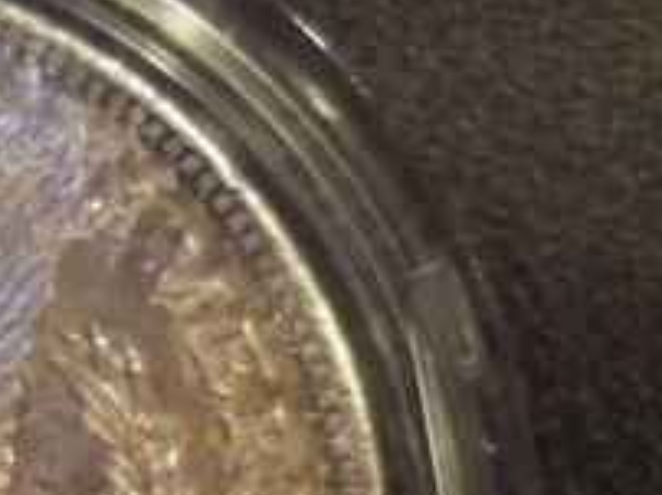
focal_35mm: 107
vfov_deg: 13.6
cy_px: 521
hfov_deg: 17.1
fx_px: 2044
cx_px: -239
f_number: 3.1
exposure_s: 1/8
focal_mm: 6.5
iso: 320
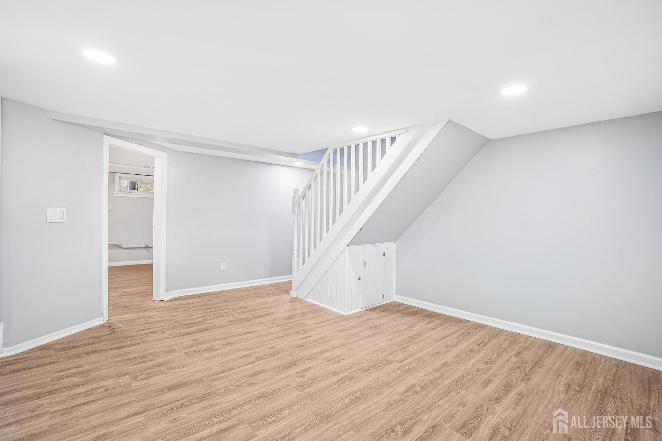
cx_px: 331
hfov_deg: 96.8
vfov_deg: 73.7
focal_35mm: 16
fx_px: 294
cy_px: 220
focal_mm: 16
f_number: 8
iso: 200
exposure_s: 1/25
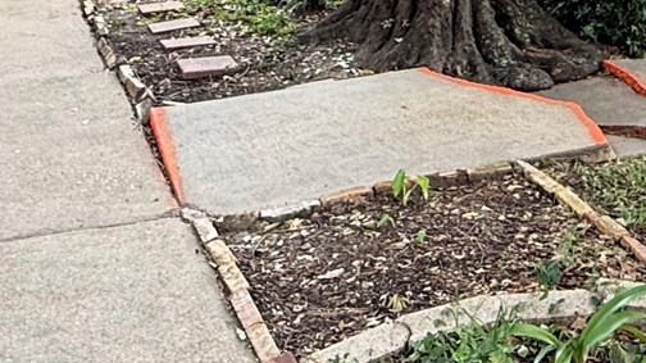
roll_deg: +0.3
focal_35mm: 62
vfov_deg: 17.0
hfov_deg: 33.7
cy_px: -224
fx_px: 1062
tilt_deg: +3.4
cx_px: 390
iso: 64
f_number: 2.2
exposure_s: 1/136
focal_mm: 2.22
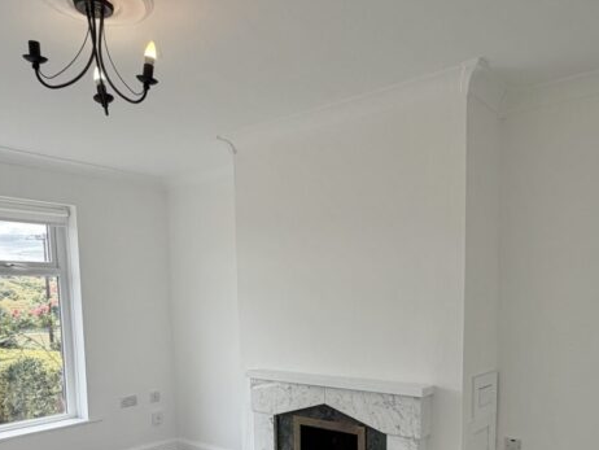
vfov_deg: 43.6
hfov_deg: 58.3
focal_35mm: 31
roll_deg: +0.9
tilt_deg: -6.3
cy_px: 351
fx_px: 537
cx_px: 320
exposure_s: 1/368
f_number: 2.2
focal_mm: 2.22
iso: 50
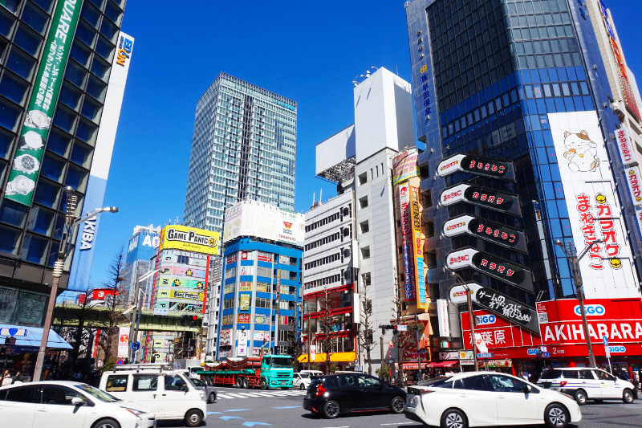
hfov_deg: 73.8
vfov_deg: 53.1
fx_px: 428
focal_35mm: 24
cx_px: 321
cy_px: 214
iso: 100
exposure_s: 1/125
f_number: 14
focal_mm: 16
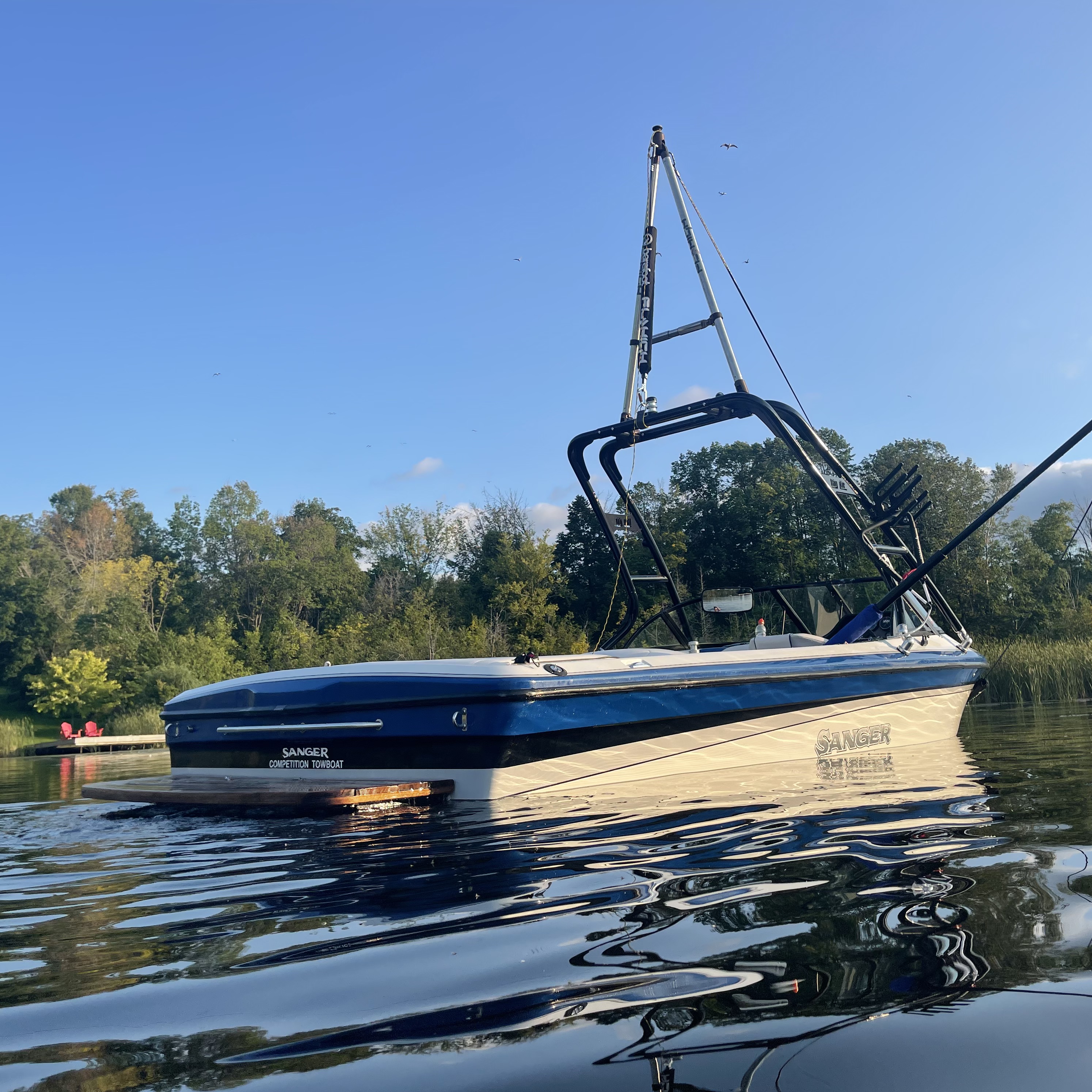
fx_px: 1106
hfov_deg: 52.3
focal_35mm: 31
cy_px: 551
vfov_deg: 52.5
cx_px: 631
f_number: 1.6
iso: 32
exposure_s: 1/2049
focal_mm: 5.1
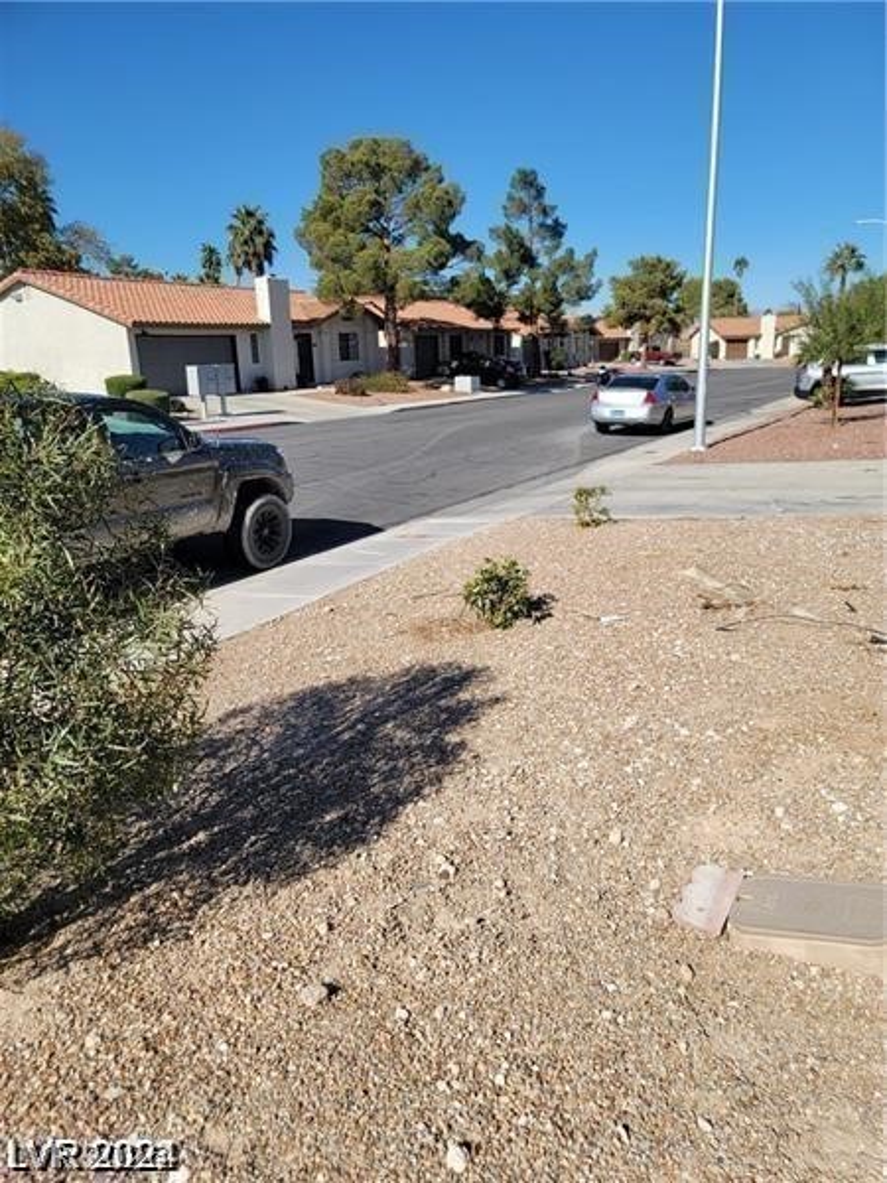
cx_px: 444
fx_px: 854
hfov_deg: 54.9
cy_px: 592
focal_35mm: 25
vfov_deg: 69.4
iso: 20
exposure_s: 1/1311
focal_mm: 7
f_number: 1.8
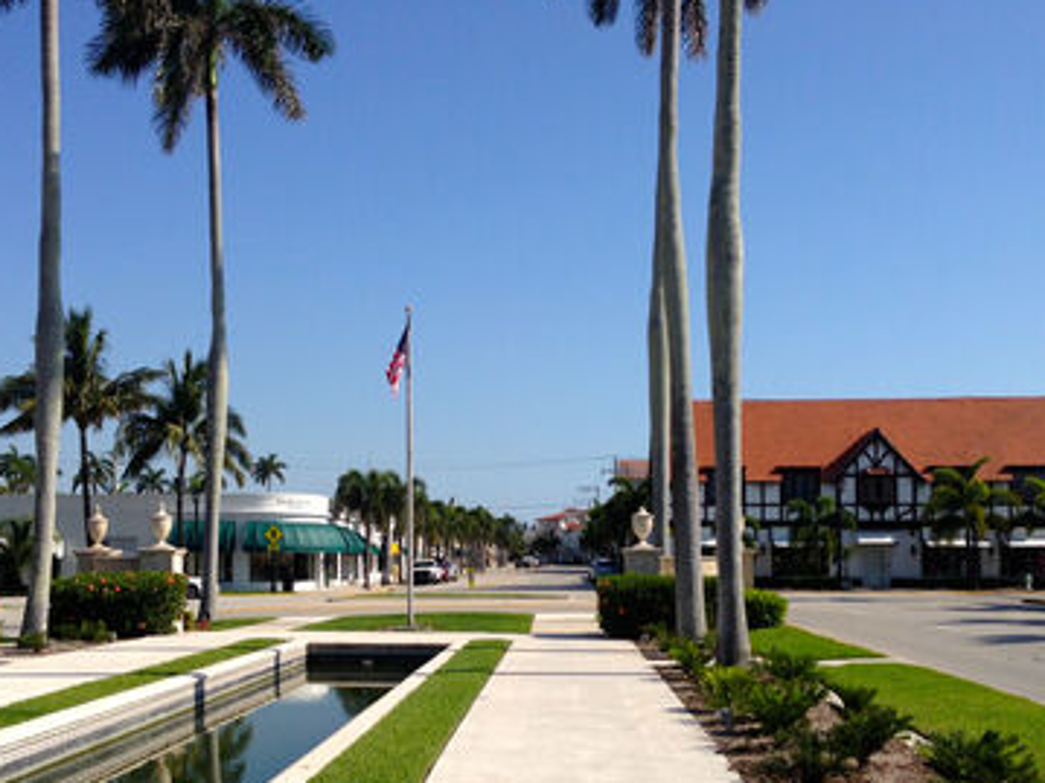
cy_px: 531
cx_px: 477
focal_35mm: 46
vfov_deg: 31.2
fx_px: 1388
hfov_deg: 41.2
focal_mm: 4.13
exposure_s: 1/2262
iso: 50
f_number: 2.4
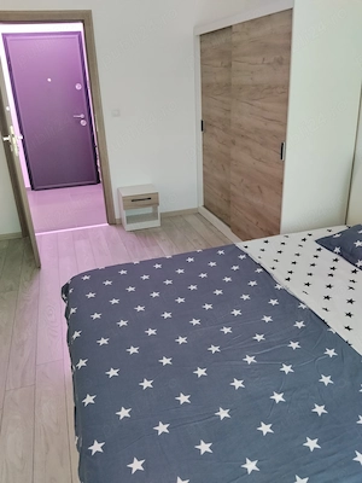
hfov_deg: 48.2
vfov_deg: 61.7
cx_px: 181
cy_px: 242
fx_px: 404
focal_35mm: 29
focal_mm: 3.96
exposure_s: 1/50
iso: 250
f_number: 1.8
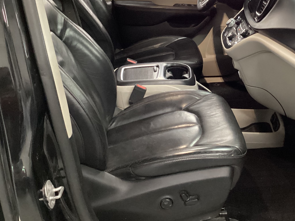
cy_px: 71
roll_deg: +1.5
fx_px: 418
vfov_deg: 29.4
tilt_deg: -24.6
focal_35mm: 49
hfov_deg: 38.6
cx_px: 189
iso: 500
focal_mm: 3.3
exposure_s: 1/25
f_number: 2.4
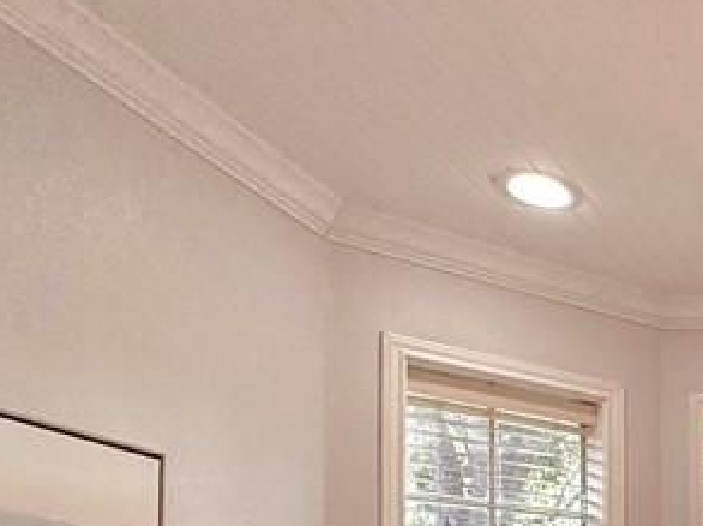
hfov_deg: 28.9
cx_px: 986
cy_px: 677
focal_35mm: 49
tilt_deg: +0.7
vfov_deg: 25.6
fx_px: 994
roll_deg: -0.2
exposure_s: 1/486
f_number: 2.2
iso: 64
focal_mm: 2.22
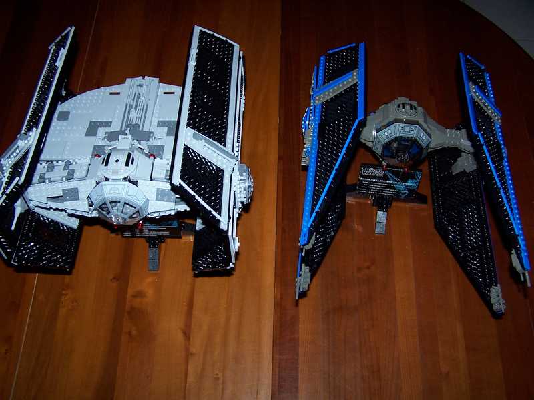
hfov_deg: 49.0
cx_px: 267
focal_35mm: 38
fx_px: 586
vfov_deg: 37.7
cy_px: 200
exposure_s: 1/60
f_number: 2.8
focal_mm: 6.3
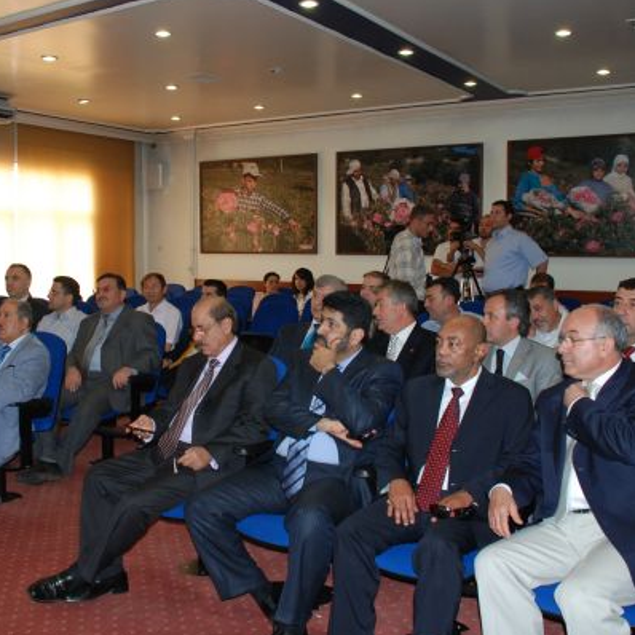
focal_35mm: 37
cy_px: 324
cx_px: 247
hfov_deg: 44.6
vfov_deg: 44.9
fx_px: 768
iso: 500
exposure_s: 1/60
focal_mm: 18
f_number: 4.5
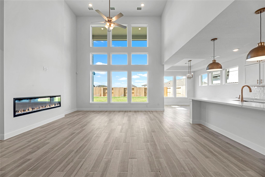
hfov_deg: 104.2
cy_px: 88
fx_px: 103
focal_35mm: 14
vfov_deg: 81.2
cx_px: 132
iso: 250
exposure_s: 1/320
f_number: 9
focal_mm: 14
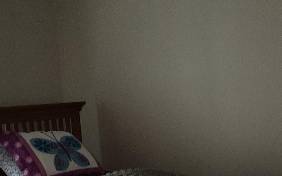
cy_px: 210
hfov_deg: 26.4
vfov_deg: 16.1
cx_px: 166
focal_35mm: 78
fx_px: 599
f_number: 1.8
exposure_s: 1/20
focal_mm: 3
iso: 500
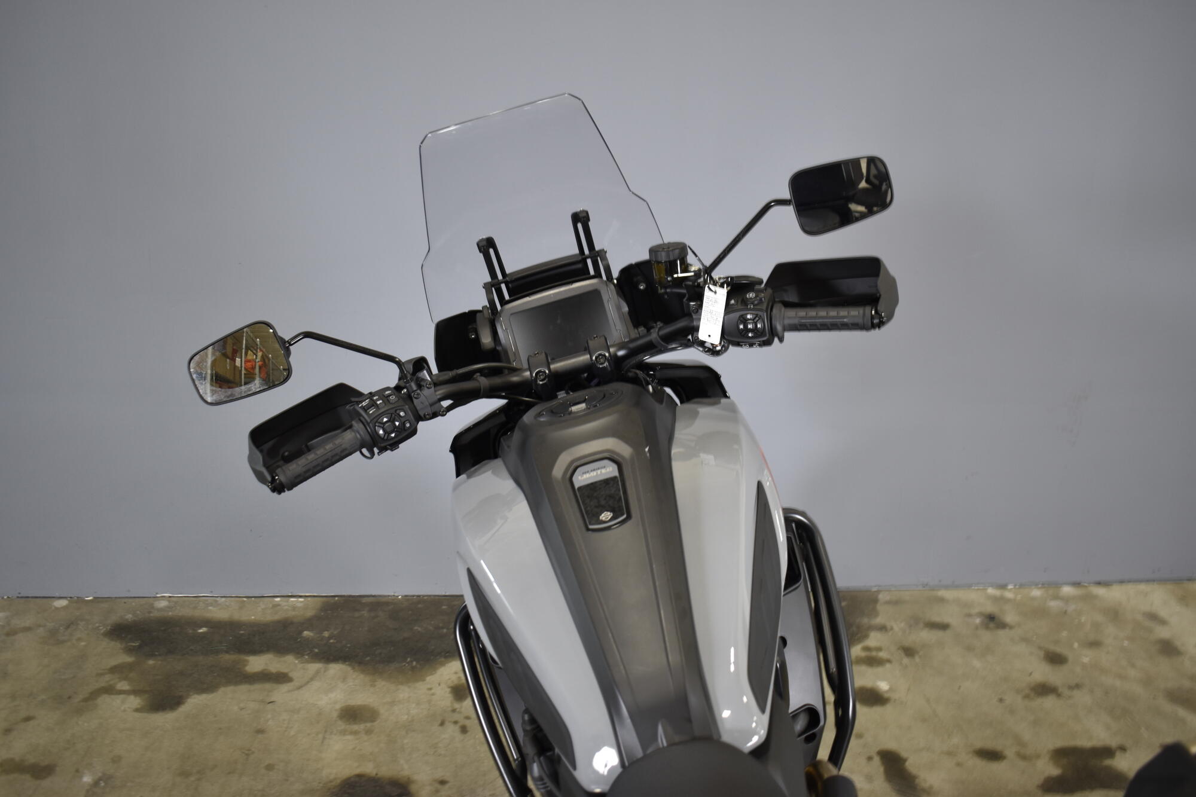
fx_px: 1096
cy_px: 398
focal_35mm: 33
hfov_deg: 57.2
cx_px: 598
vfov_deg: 40.0
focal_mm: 22
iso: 400
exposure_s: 1/25
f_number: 3.8
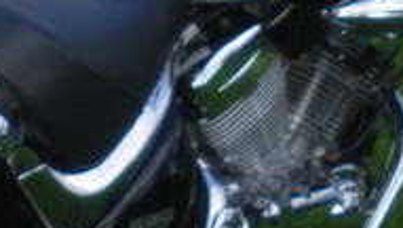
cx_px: -13
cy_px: 40
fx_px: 1755
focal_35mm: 164
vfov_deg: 7.4
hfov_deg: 12.9
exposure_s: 1/160
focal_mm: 6.3
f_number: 3.5
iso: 64
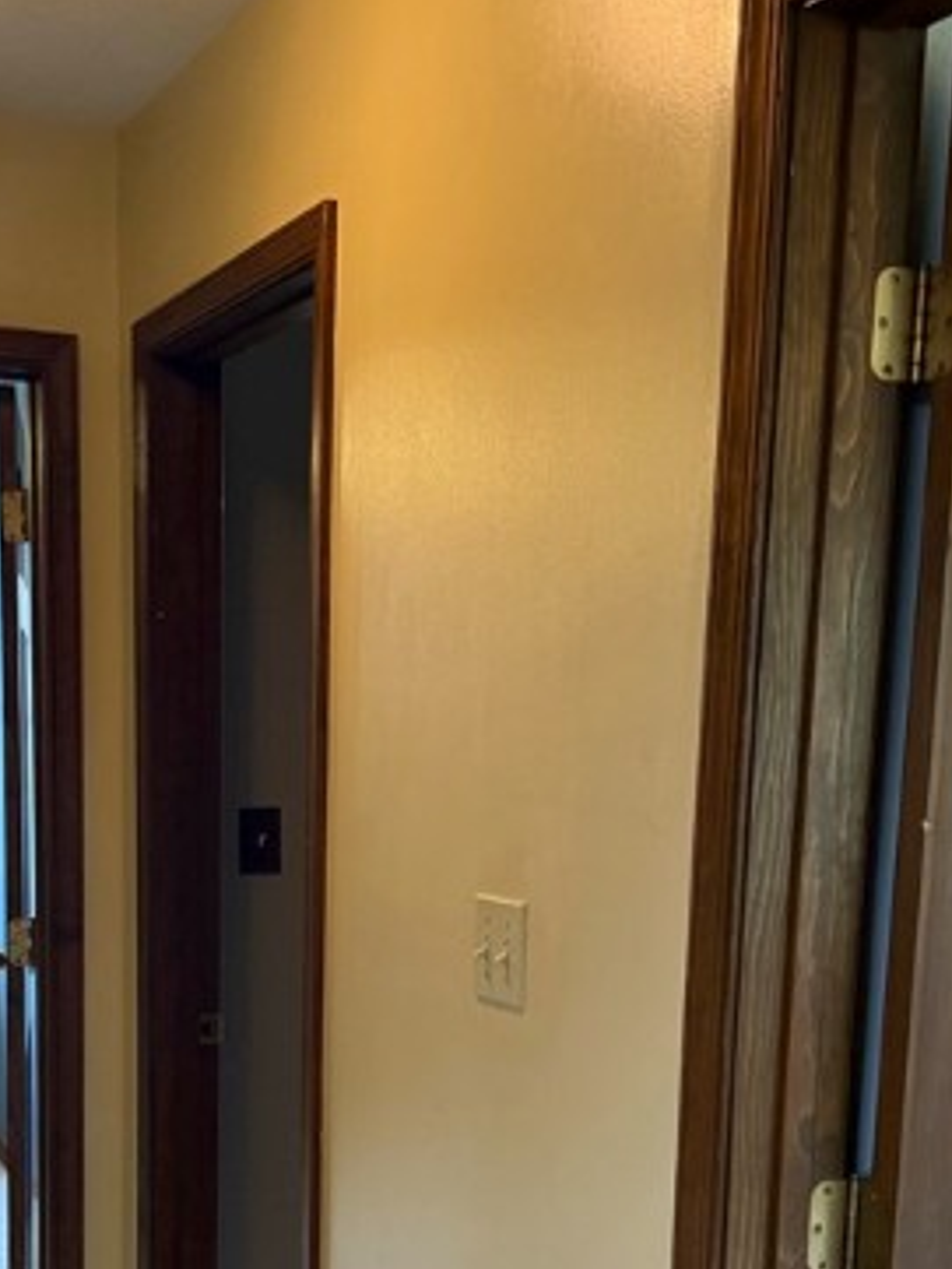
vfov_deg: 36.0
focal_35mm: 51
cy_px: 1048
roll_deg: -0.2
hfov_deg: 28.4
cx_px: 337
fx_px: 1869
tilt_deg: -10.9
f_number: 1.78
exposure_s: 1/60
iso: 500
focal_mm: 6.76
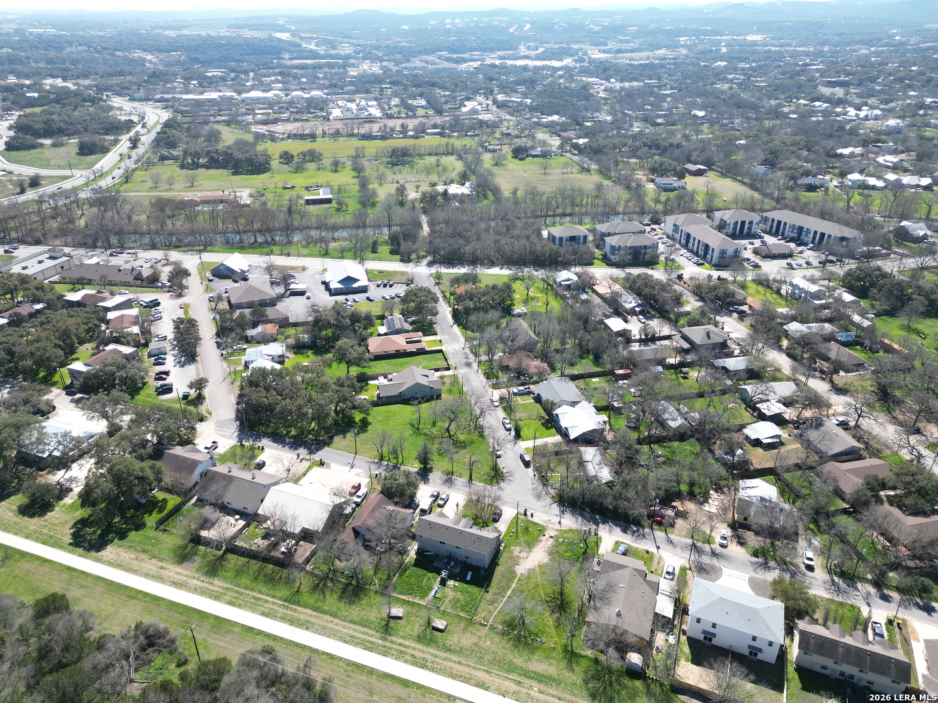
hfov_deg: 71.6
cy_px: 352
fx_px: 650
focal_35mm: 24
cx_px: 469
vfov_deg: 56.8
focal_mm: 6.72
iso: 200
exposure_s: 1/2500
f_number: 1.7
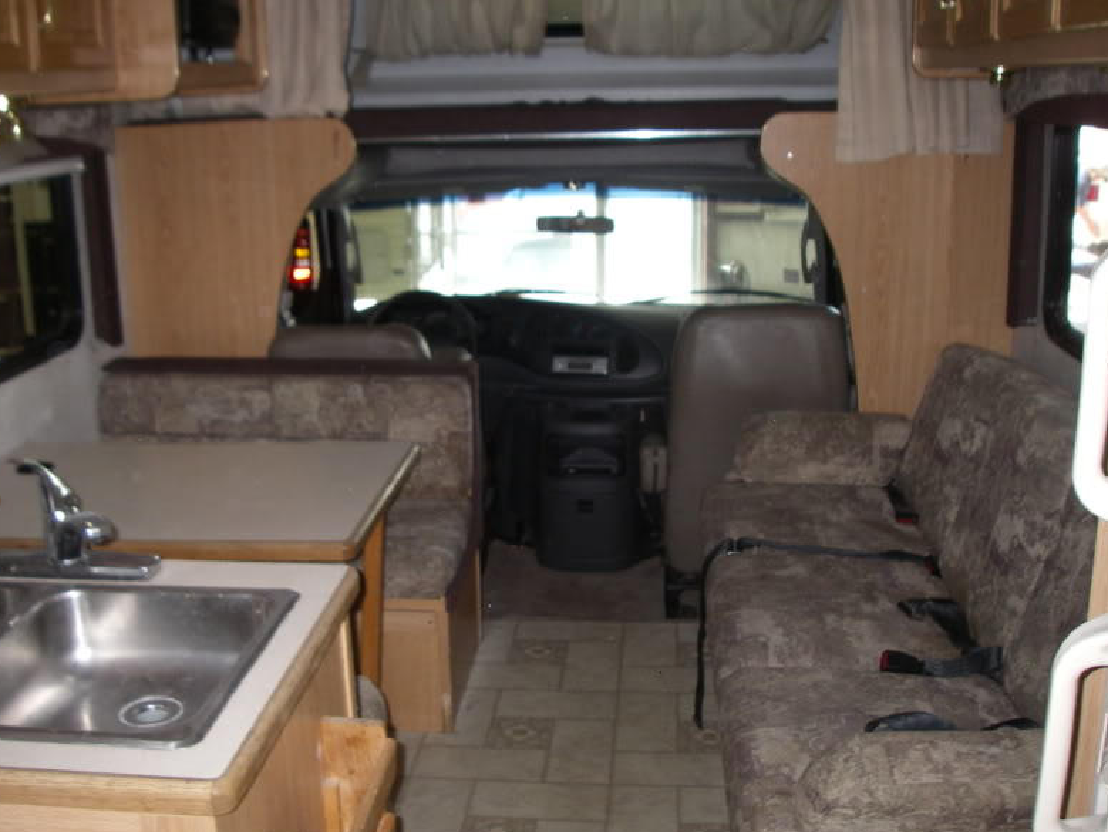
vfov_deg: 36.8
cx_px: 548
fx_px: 1249
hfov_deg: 47.8
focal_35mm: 39
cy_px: 414
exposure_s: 1/40
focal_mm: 6.3
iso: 160
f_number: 3.3
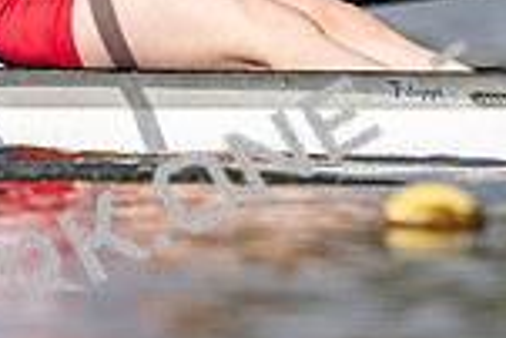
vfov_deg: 0.6
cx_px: 251
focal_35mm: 2309
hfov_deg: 0.9
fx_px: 32485
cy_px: -283
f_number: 4
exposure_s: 1/2500
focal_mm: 600
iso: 220
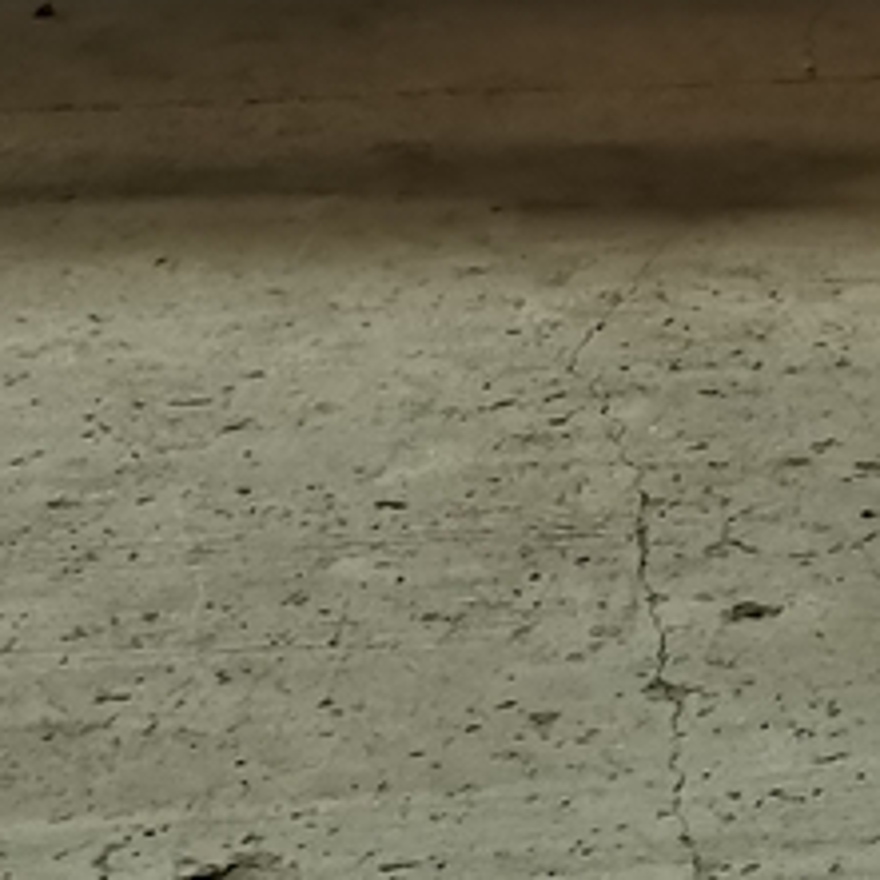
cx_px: 1414
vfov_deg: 12.4
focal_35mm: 125
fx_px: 3595
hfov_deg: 13.0
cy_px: -864
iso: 320
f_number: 1.8
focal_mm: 5.58
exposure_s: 1/50
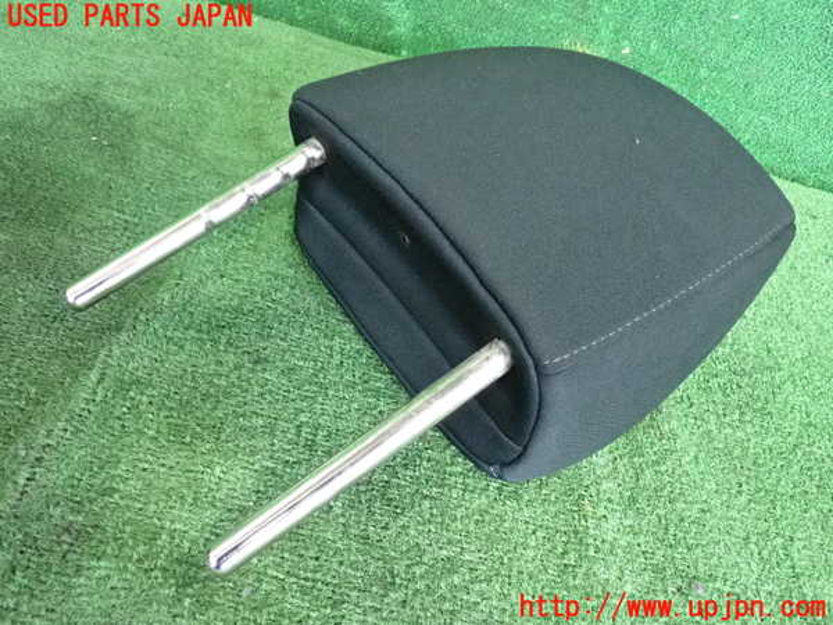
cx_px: 416
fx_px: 770
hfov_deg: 56.8
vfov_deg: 44.2
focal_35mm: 32
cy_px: 312
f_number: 2.4
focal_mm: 5.79
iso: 2000
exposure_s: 1/125
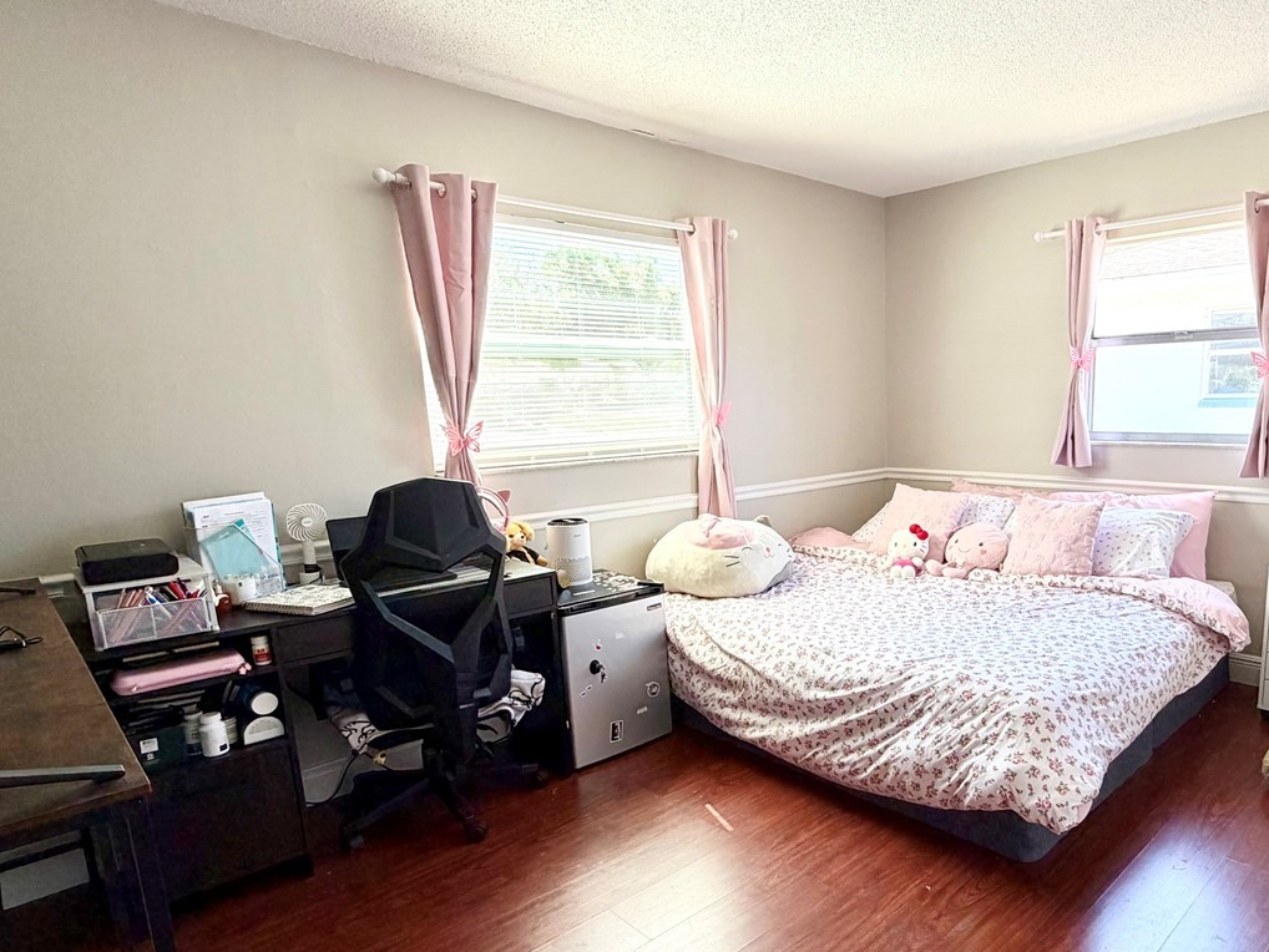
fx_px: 807
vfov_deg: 60.8
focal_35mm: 22
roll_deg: +1.0
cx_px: 839
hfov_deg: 74.2
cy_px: 546
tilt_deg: -10.7
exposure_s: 1/121
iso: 160
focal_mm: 2.22
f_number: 2.2
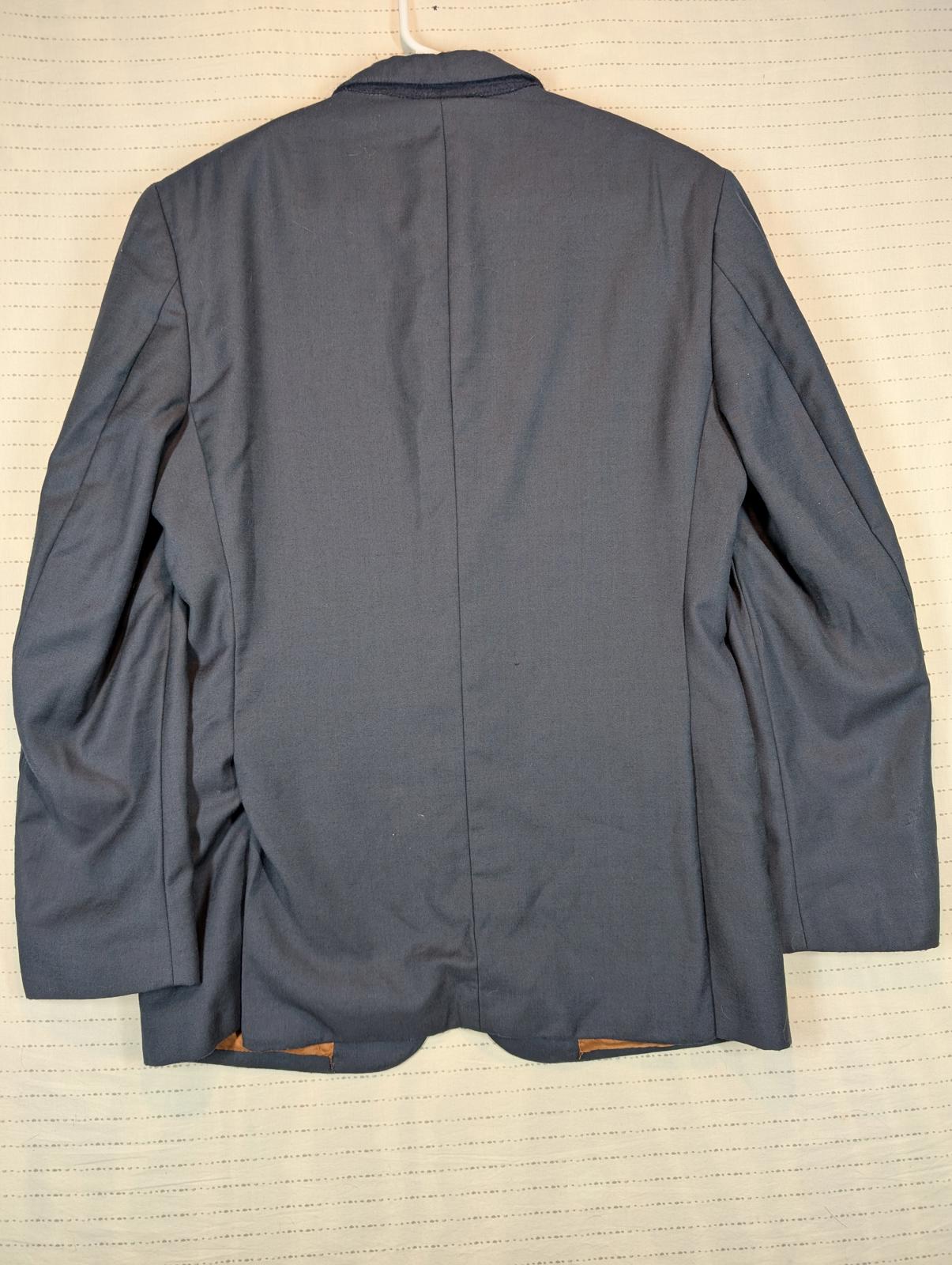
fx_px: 878
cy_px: 632
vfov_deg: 71.5
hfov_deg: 56.9
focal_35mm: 24
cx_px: 476
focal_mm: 6.9
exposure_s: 1/40
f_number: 1.68
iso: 25
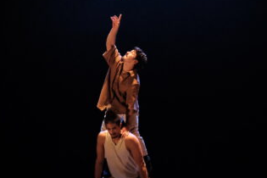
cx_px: 168
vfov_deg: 13.6
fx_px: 742
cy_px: 35
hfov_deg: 20.4
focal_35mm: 100
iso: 6400
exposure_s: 1/125
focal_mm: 27
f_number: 2.8
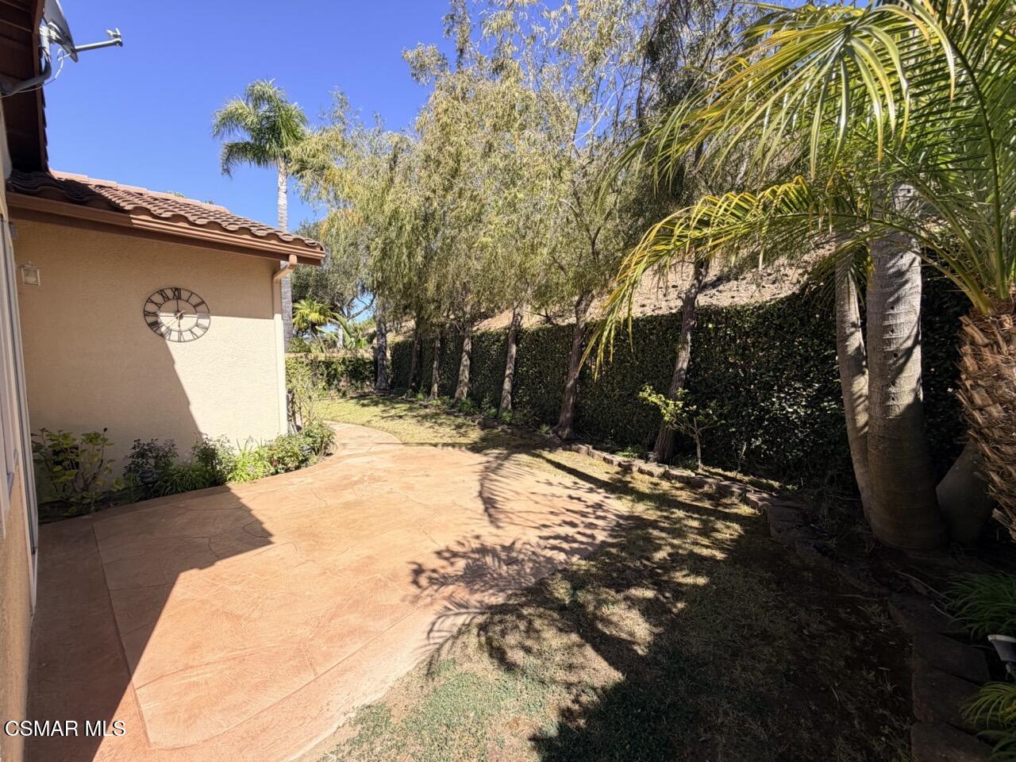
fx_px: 411
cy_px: 381
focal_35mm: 14
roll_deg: +0.3
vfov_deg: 85.7
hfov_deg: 102.1
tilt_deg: -4.0
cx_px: 508
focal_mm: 2.22
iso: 32
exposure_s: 1/770
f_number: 2.2
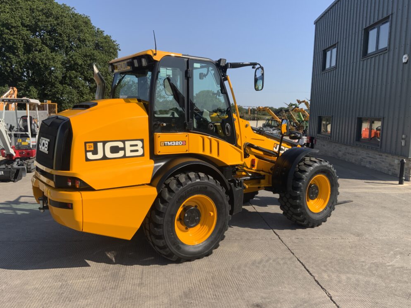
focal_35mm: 30
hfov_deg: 60.0
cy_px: 157
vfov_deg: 46.8
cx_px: 212
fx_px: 356
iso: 16
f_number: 1.8
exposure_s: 1/1675
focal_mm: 3
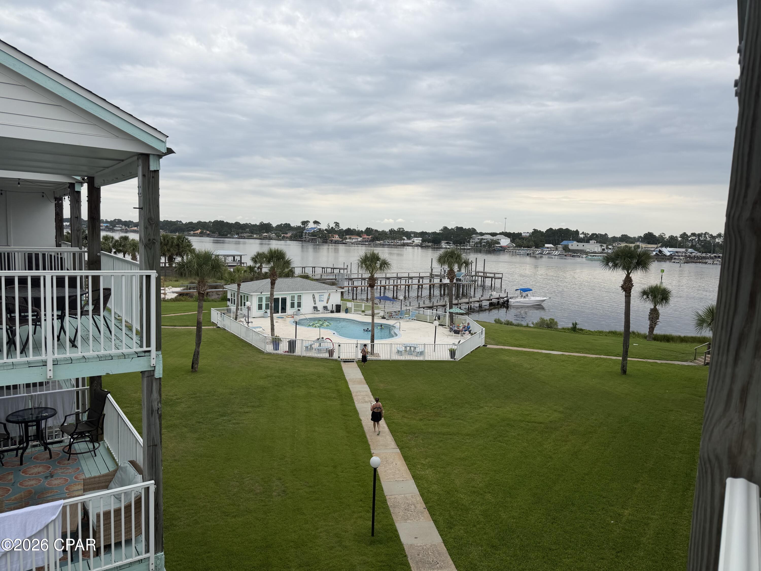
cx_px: 380
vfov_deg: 56.8
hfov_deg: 71.6
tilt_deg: -5.9
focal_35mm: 24
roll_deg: -2.7
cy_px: 286
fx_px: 528
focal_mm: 6.76
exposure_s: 1/3279
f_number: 1.78
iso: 80
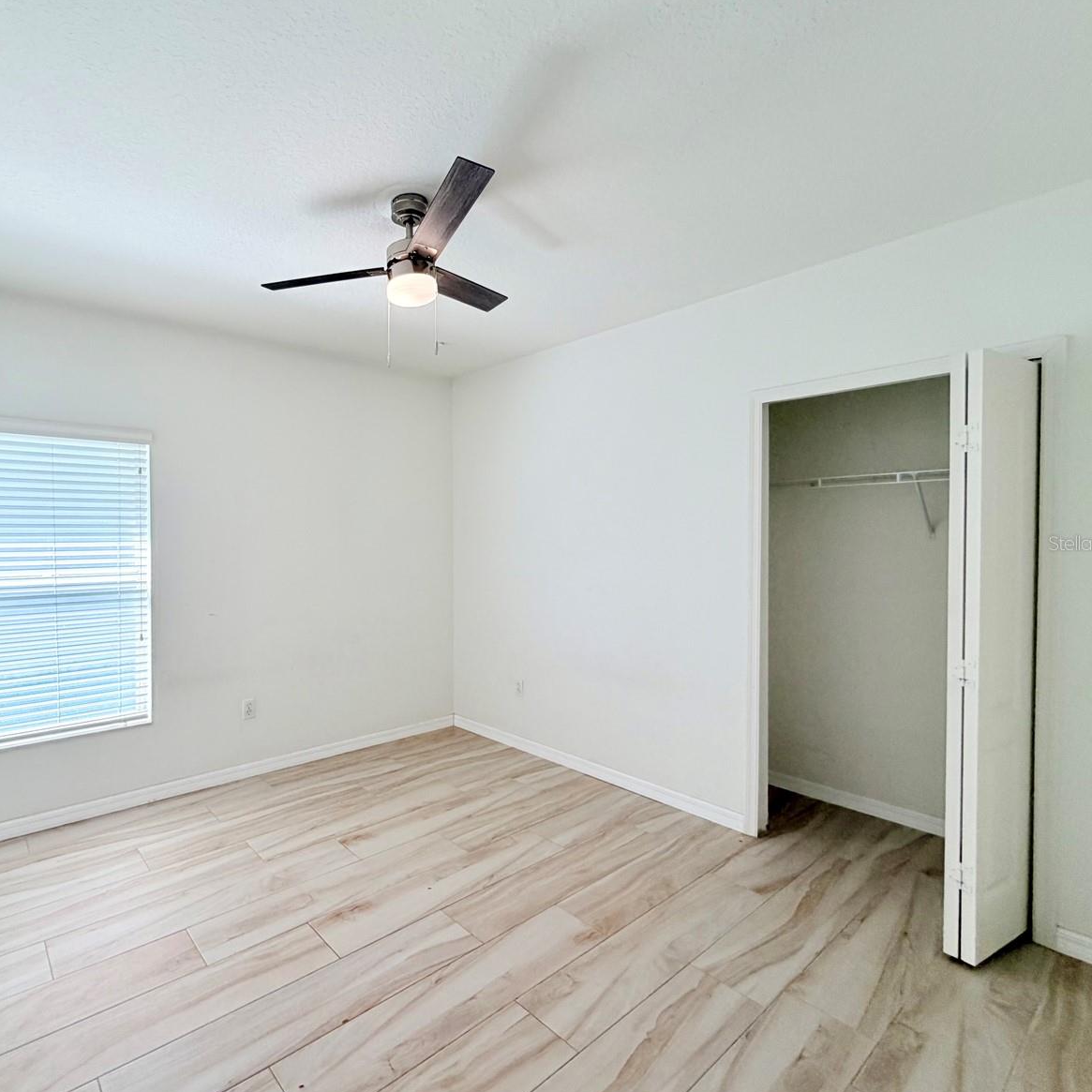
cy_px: 543
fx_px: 607
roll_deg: +0.7
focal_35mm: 17
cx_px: 387
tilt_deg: -0.8
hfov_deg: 81.8
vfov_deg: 84.0
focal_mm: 2.22
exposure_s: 1/120
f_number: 2.2
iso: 100
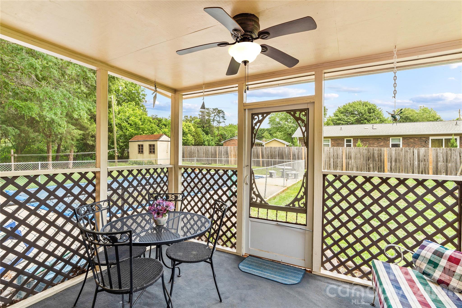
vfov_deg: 73.7
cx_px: 231
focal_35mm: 16
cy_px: 154
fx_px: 205
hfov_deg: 96.7
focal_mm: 16
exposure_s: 1/20
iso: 100
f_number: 8
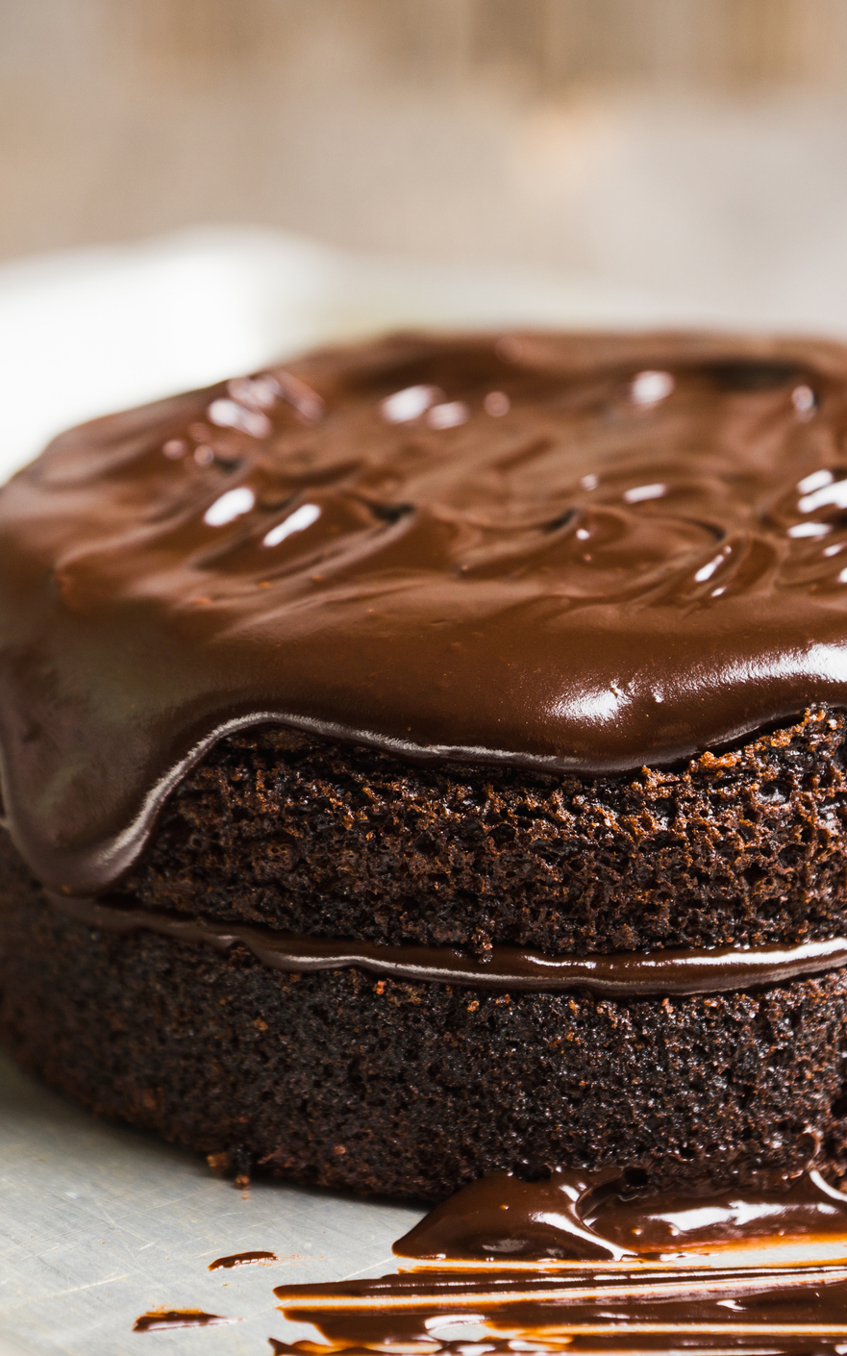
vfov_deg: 18.1
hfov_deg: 11.4
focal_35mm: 115
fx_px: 4248
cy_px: 678
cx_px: 504
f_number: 3.5
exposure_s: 1/160
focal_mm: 50
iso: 50
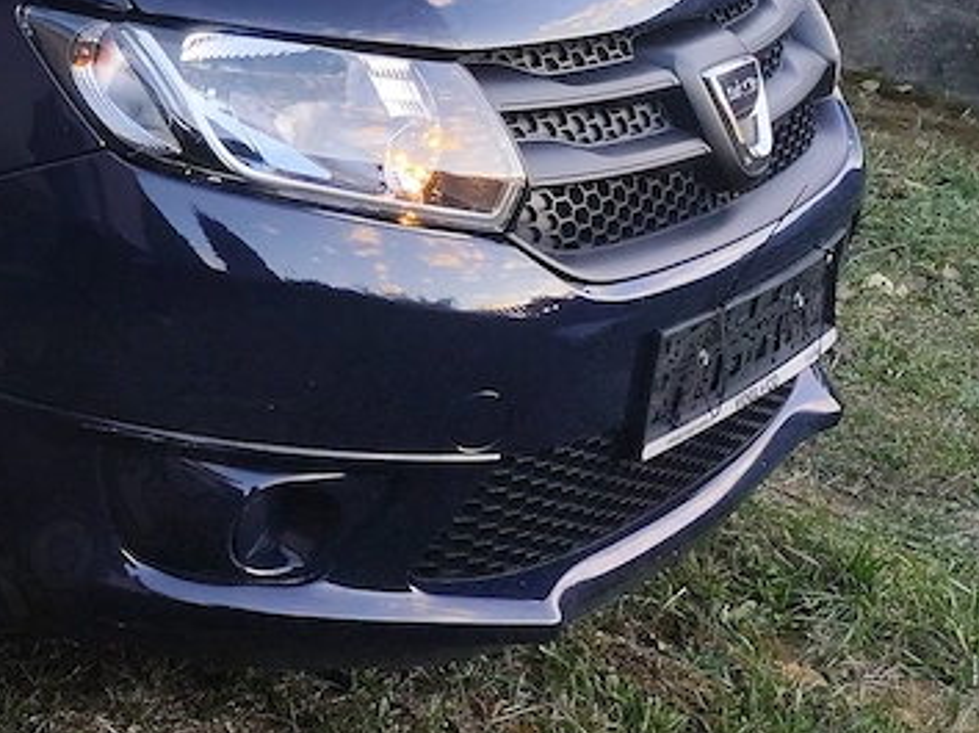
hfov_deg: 25.5
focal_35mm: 65
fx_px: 1837
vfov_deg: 21.7
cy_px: -8
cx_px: -313
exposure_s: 1/100
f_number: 1.65
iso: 131
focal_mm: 6.19
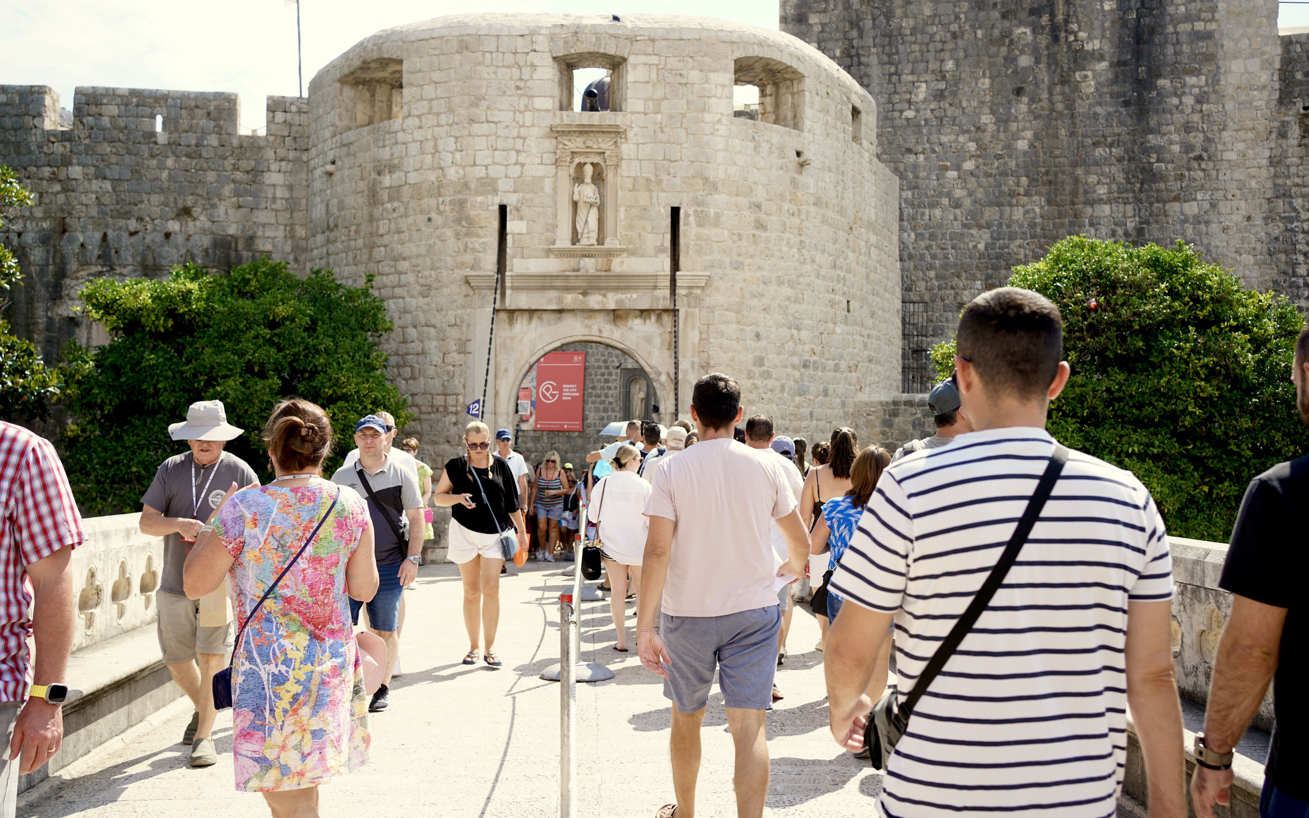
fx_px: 1284
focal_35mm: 36
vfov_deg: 35.3
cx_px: 651
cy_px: 384
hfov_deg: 54.0
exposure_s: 1/640
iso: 200
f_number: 5
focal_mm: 35
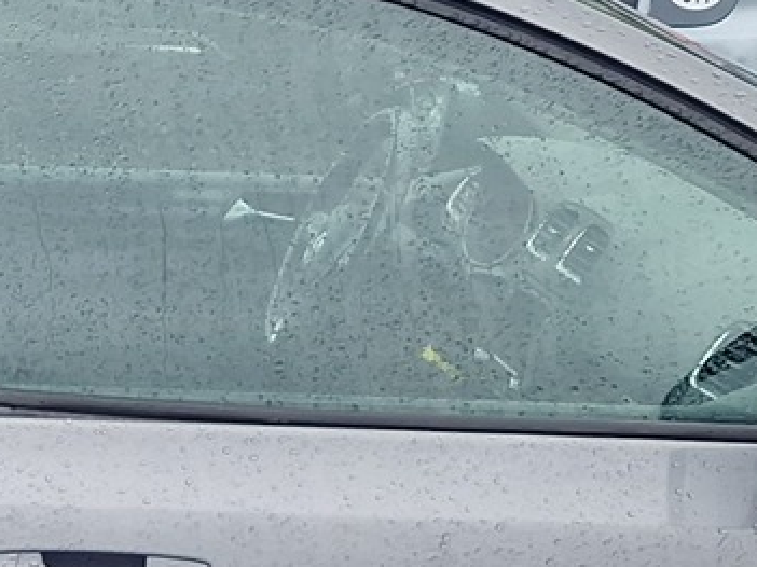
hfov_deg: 14.6
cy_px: 720
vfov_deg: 11.0
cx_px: -47
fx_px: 2886
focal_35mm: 132
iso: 50
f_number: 1.8
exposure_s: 1/180
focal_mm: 6.4
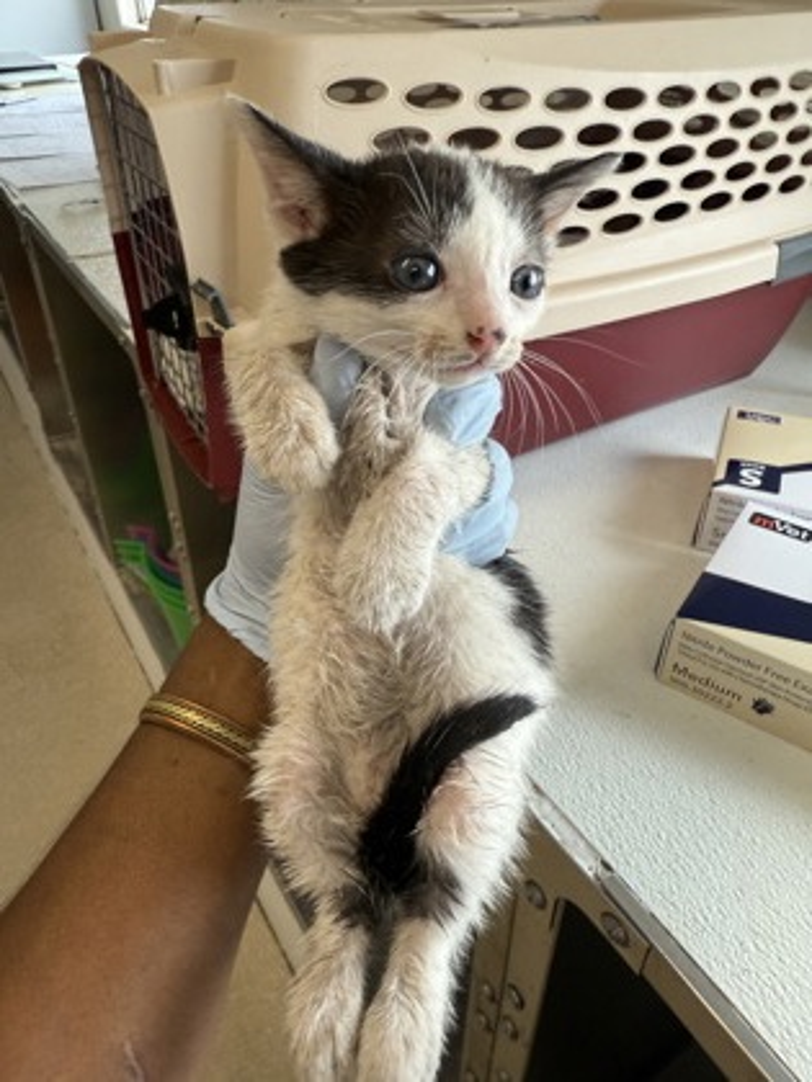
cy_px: 541
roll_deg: -1.2
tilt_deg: -32.4
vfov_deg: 71.6
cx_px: 406
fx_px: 751
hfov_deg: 56.8
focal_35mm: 24
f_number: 2.2
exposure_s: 1/120
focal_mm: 2.22
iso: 100
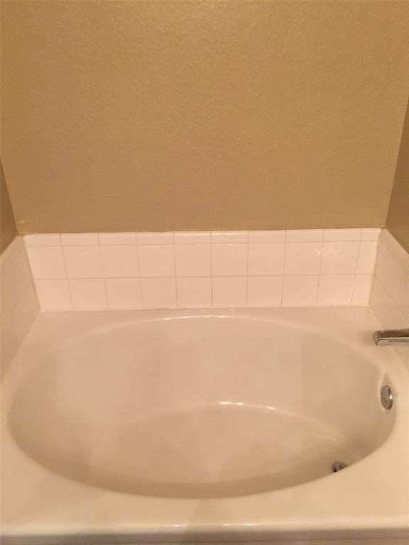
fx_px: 457
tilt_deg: -27.0
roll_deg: +0.8
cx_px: 204
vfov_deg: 61.7
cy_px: 272
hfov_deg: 48.2
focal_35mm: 29
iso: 80
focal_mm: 4.15
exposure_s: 1/15
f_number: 2.2
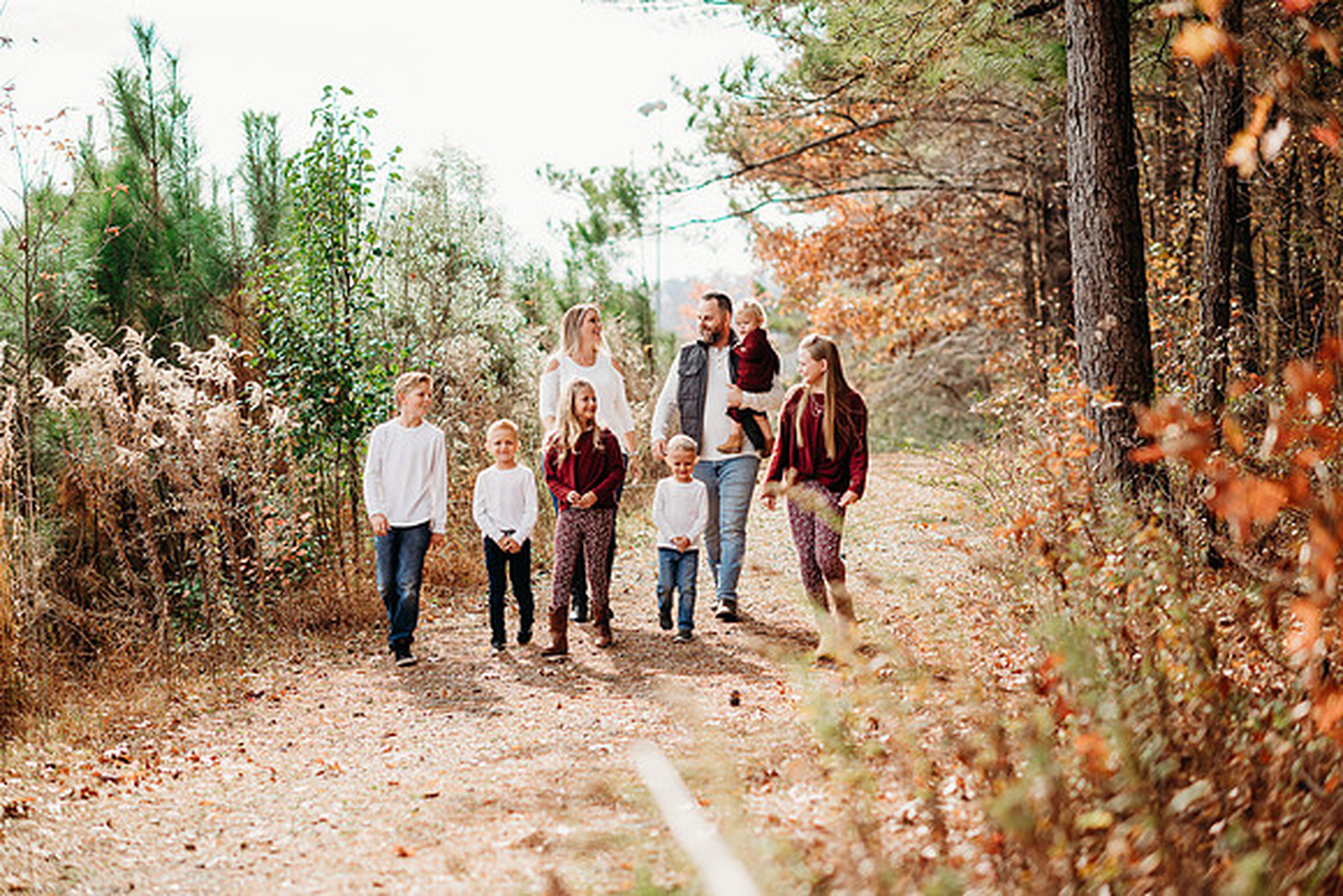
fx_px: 3172
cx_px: 672
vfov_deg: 16.1
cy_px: 448
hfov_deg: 23.9
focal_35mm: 85
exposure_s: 1/1250
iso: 100
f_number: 2.2
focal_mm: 85
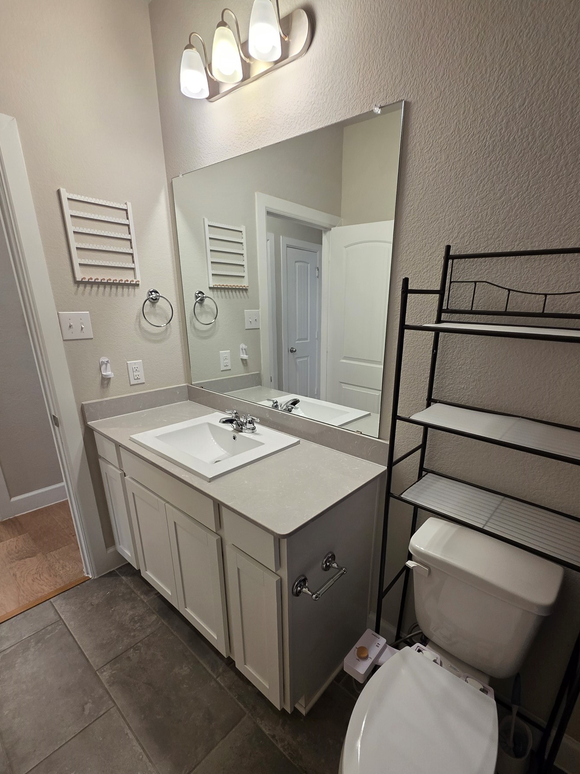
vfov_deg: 97.8
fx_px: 335
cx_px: 319
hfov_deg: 81.5
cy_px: 428
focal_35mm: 15
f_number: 1.9
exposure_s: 1/120
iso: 200
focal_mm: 2.2
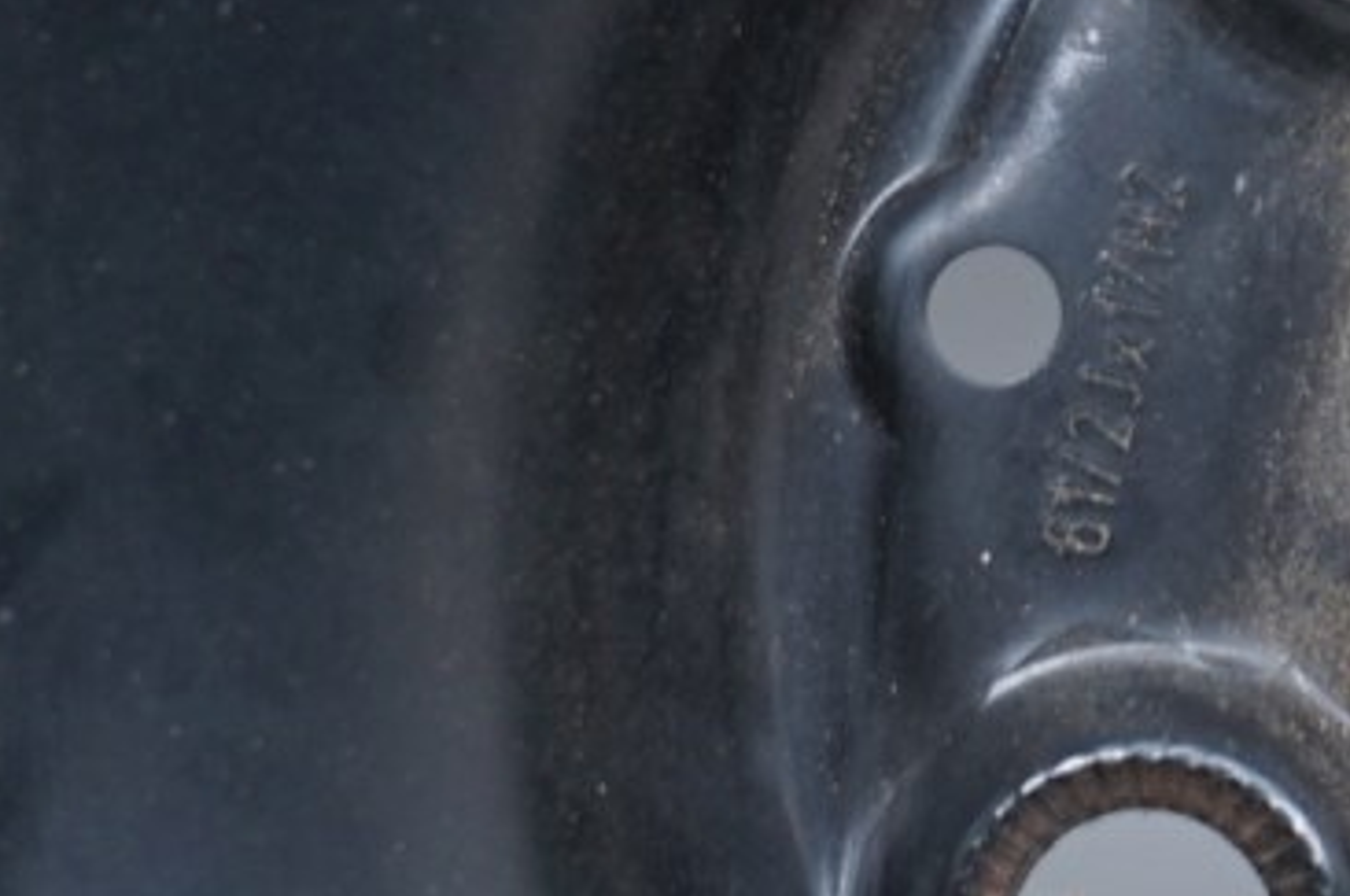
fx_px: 7078
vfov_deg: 7.2
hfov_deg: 10.7
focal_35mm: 189
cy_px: 776
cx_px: 1616
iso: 250
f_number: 7.1
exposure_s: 1/100
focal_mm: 36
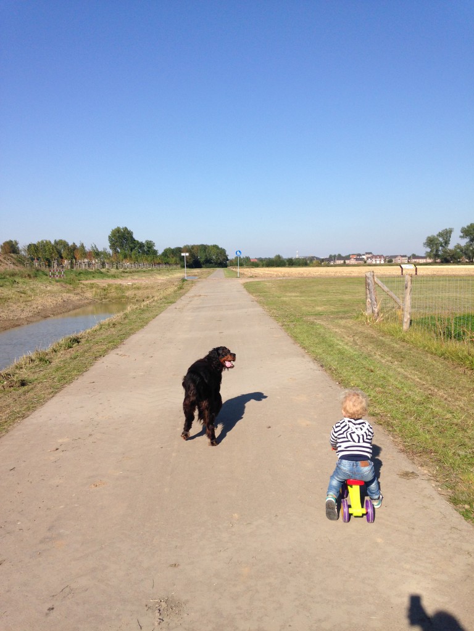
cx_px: 237
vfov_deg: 55.4
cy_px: 316
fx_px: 602
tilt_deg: -7.6
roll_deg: +0.1
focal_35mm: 33
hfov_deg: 42.9
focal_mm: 4.12
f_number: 2.4
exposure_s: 1/1748
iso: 50
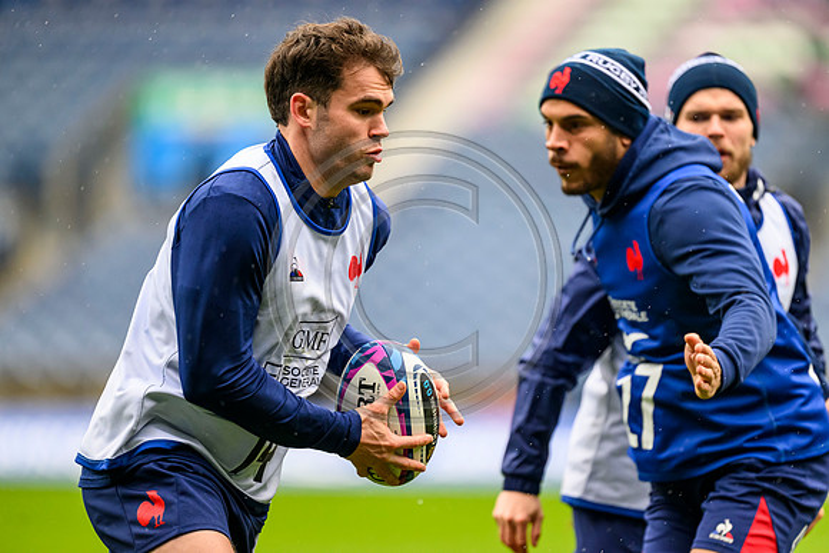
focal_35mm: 400
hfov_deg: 5.2
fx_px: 9213
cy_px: 276
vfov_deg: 3.4
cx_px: 414
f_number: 2.8
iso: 3200
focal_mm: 400
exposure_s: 1/2000
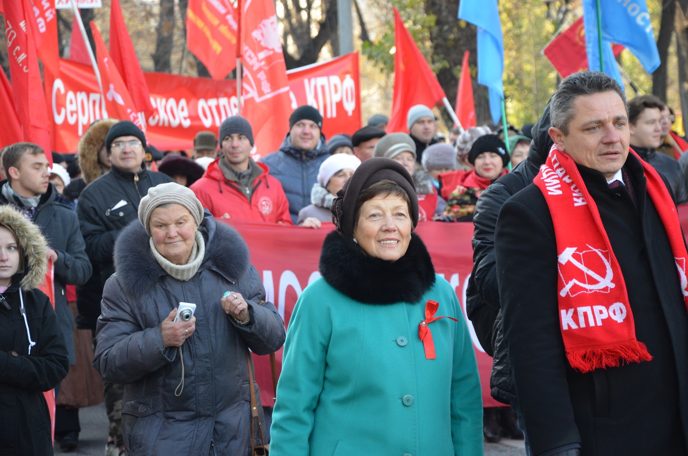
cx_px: 344
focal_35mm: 128
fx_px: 2432
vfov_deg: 10.7
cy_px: 228
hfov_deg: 16.1
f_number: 5.6
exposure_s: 1/200
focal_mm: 85
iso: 800
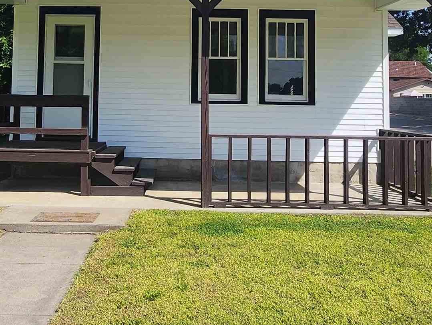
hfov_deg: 49.8
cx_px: 173
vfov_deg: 37.5
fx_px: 462
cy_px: 72
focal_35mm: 37
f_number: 2.2
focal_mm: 1.74
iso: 32
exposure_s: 1/1093
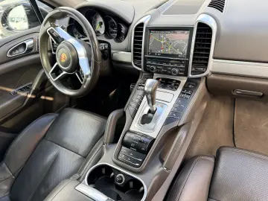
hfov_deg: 71.6
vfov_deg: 56.8
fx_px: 186
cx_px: 134
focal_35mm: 24
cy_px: 100
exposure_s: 1/243
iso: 125
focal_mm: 6.76
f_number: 1.78
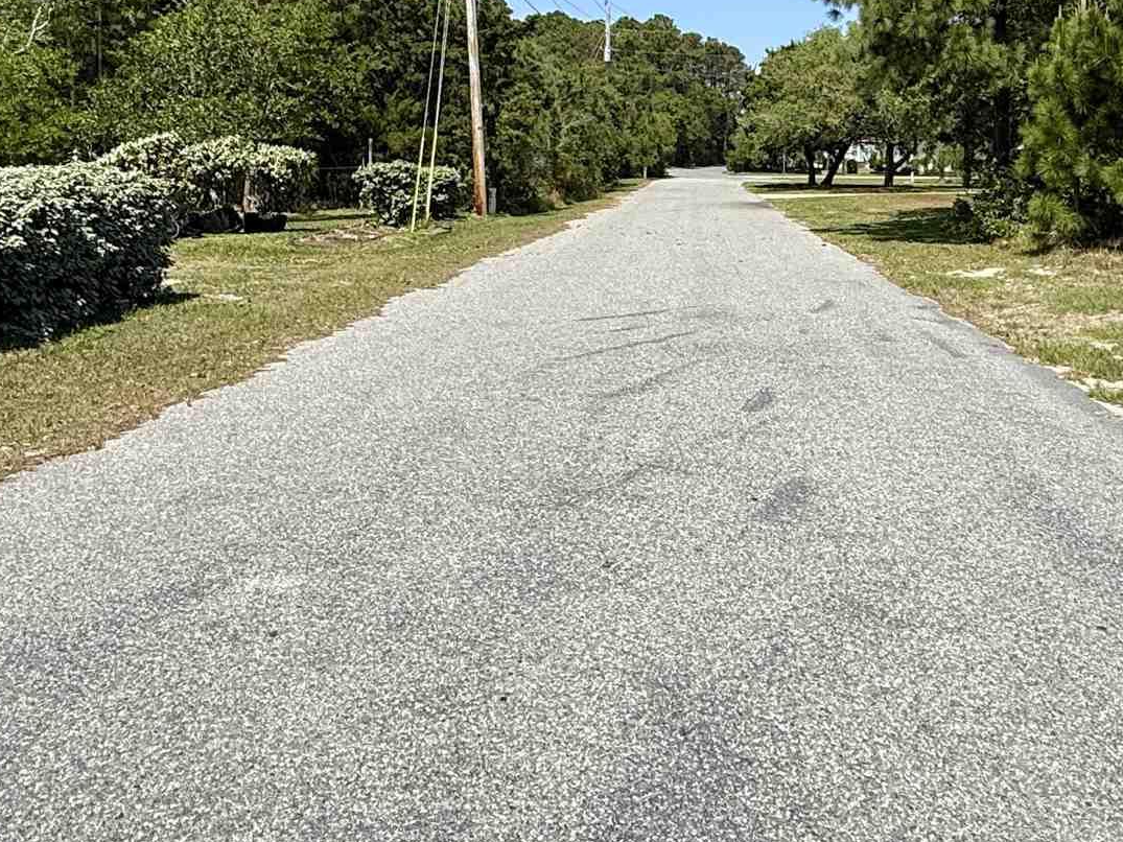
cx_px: 705
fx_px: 1298
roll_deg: -1.5
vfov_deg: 35.5
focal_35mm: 40
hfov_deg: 46.4
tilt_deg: -3.9
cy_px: 254
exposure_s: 1/2506
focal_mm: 2.22
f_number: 2.2
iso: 50
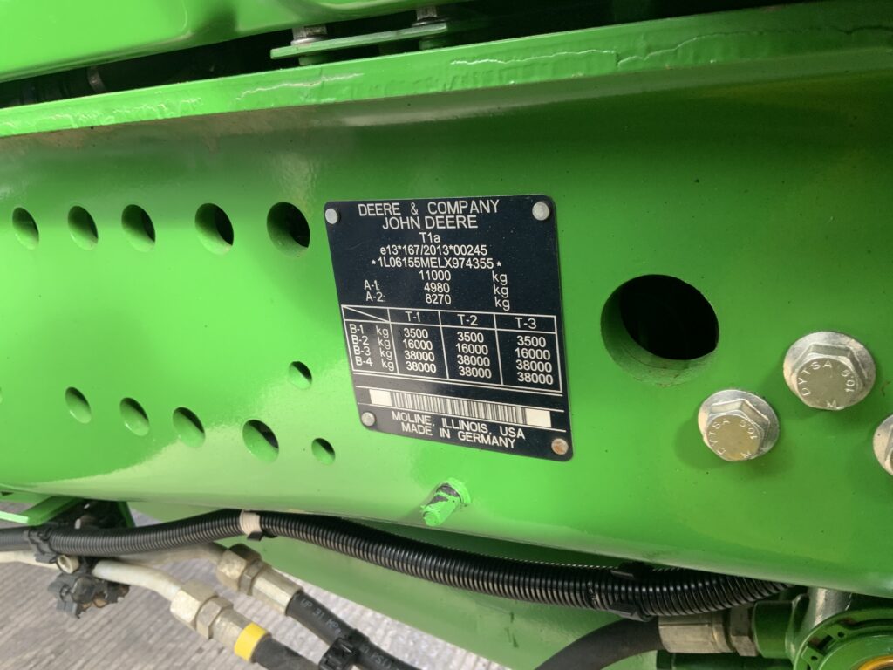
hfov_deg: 61.7
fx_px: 748
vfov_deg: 48.2
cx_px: 446
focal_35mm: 29
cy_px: 335
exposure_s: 1/122
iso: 50
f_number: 1.8
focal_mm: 3
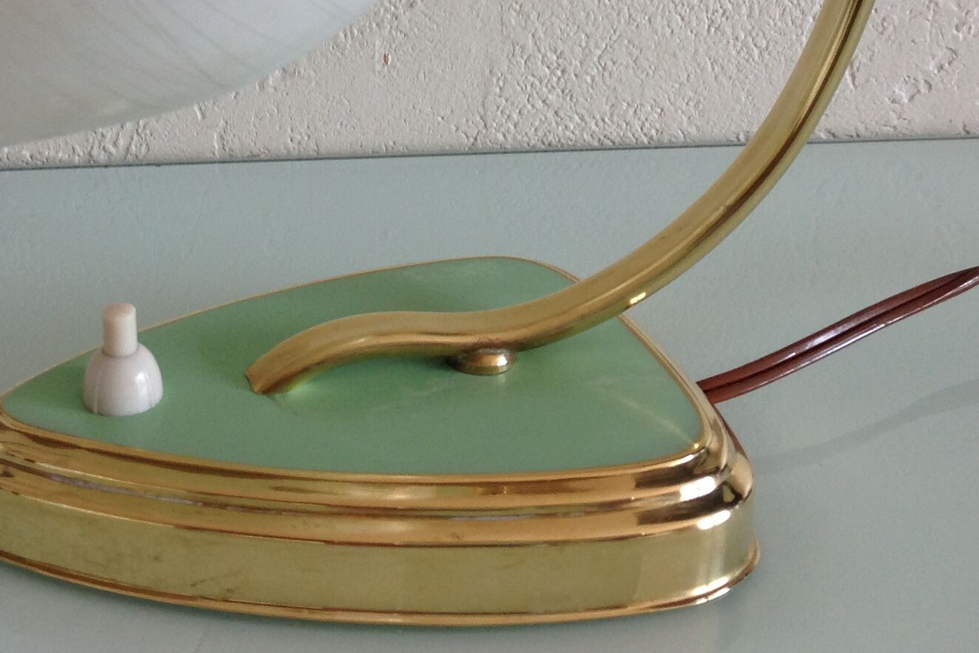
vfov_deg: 18.6
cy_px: -27
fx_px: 1931
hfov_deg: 28.3
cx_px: 355
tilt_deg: -18.0
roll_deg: +0.3
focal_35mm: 71
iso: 50
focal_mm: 4.28
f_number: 2.4
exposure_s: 1/17
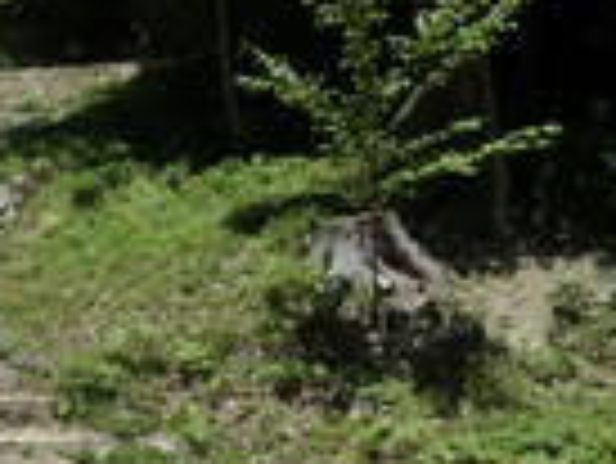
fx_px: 1140
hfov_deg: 27.7
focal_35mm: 64
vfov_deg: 22.7
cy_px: 358
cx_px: -54
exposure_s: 1/500
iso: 125
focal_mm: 4.1
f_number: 5
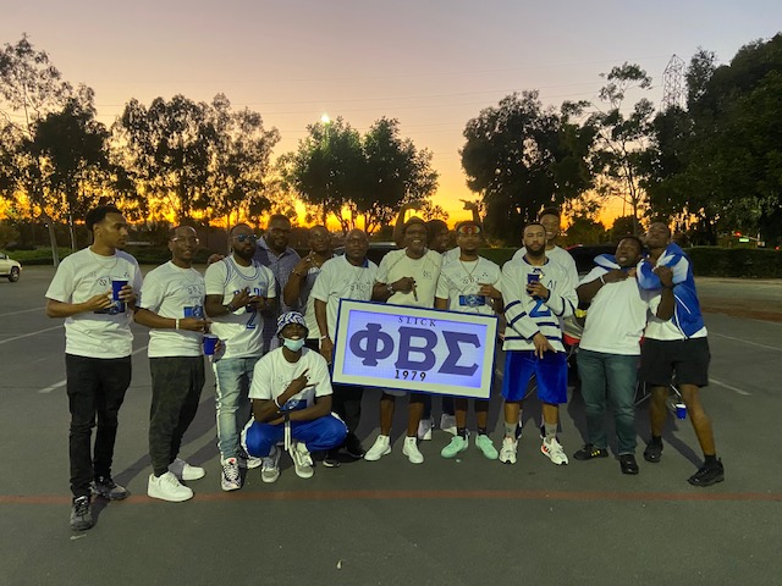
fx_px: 587
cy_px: 293
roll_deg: -1.3
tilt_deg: -6.6
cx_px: 391
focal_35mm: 26
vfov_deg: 53.1
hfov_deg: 67.3
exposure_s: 1/40
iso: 500
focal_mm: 4.25
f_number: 1.8
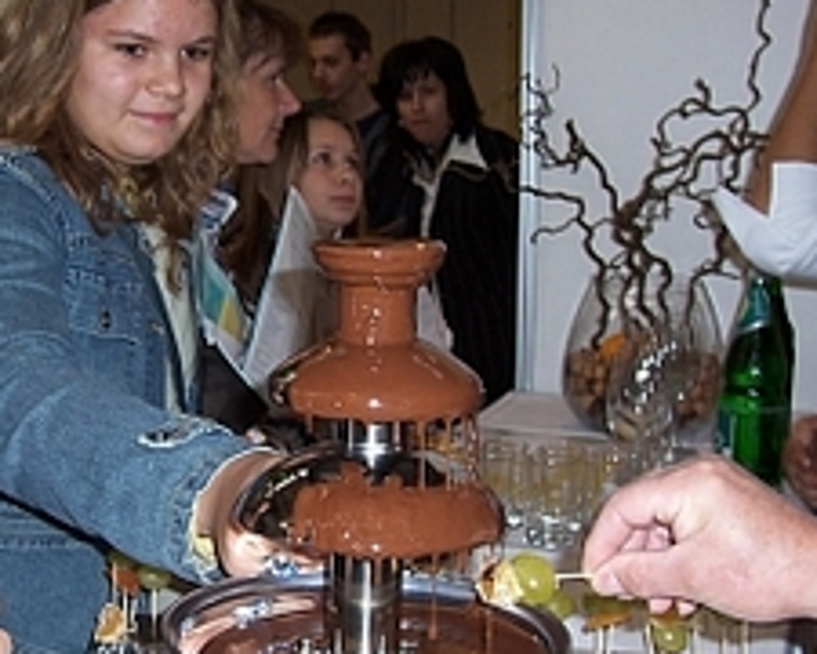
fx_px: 1427
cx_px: 182
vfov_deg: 25.8
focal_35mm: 59
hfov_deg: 31.3
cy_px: 352
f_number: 2.7
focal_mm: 5.6
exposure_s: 1/60
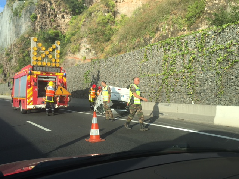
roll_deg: +0.1
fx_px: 200
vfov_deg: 48.2
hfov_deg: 61.7
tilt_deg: -0.3
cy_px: 90
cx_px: 120
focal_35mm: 29
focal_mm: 4.15
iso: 25
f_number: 2.2
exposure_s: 1/591
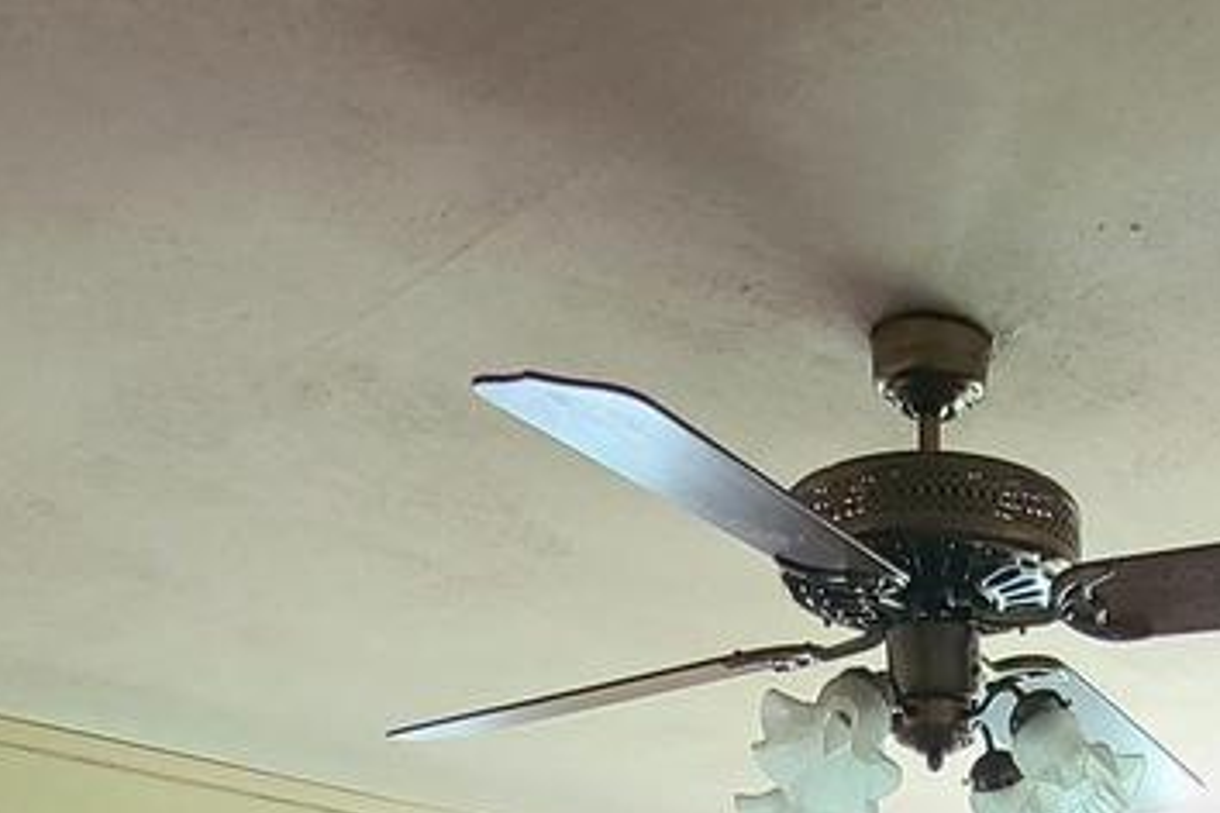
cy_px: 1719
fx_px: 1864
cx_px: 1020
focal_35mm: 55
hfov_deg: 34.8
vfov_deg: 16.8
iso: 320
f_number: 2.2
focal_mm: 2.2
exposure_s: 1/40
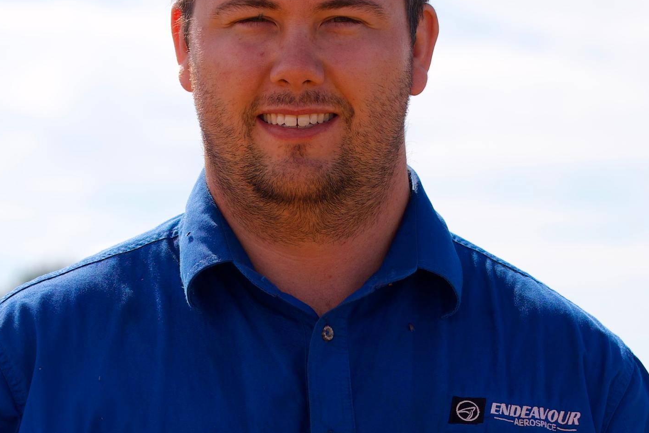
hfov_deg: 6.9
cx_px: 299
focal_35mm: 298
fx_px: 5373
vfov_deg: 4.6
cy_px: 511
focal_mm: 84
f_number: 4.5
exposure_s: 1/800
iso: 100
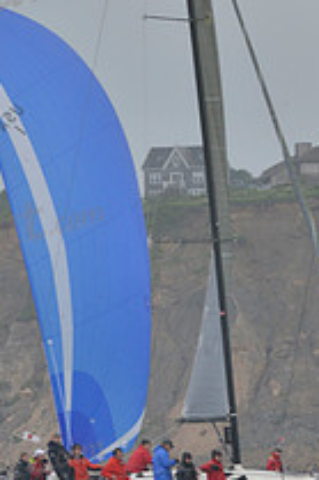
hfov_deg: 2.2
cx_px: 224
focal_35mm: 611
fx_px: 8134
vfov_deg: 3.4
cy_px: 96
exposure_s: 1/800
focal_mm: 220
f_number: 8
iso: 400
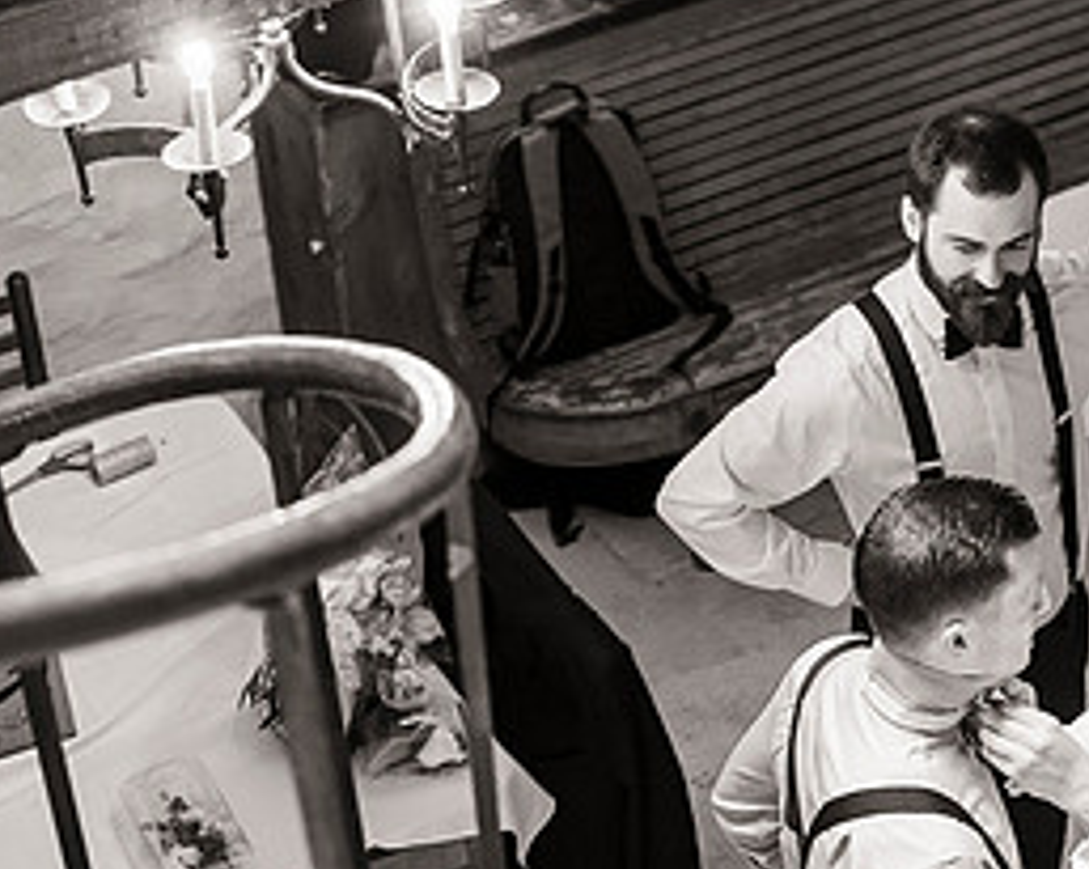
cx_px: 733
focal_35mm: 106
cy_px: 691
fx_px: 3413
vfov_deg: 14.4
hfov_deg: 18.1
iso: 1000
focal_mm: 50
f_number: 2.8
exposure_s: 1/50
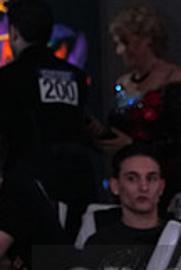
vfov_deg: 3.6
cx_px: 264
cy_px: 302
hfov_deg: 2.4
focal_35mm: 564
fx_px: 4235
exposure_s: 1/320
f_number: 5
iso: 2500
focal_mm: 105
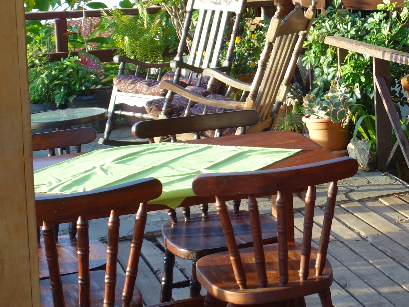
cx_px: 511
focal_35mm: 93
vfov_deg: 15.8
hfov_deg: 19.6
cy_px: 65
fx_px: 1099
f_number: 3.2
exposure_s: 1/100
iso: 125
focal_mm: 13.58
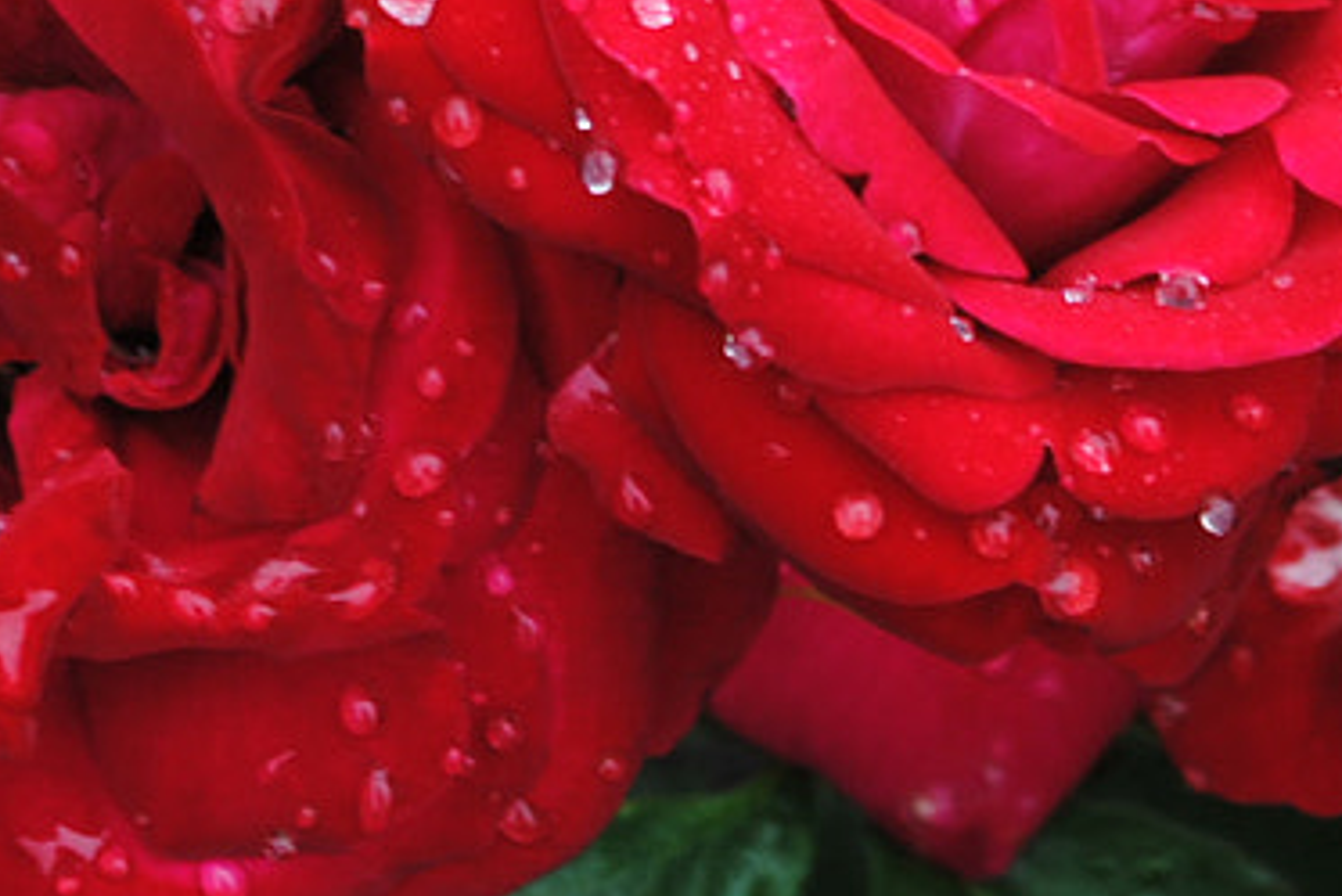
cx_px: 907
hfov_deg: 6.1
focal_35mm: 335
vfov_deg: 4.1
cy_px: -538
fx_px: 12492
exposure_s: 1/60
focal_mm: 52
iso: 125
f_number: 8
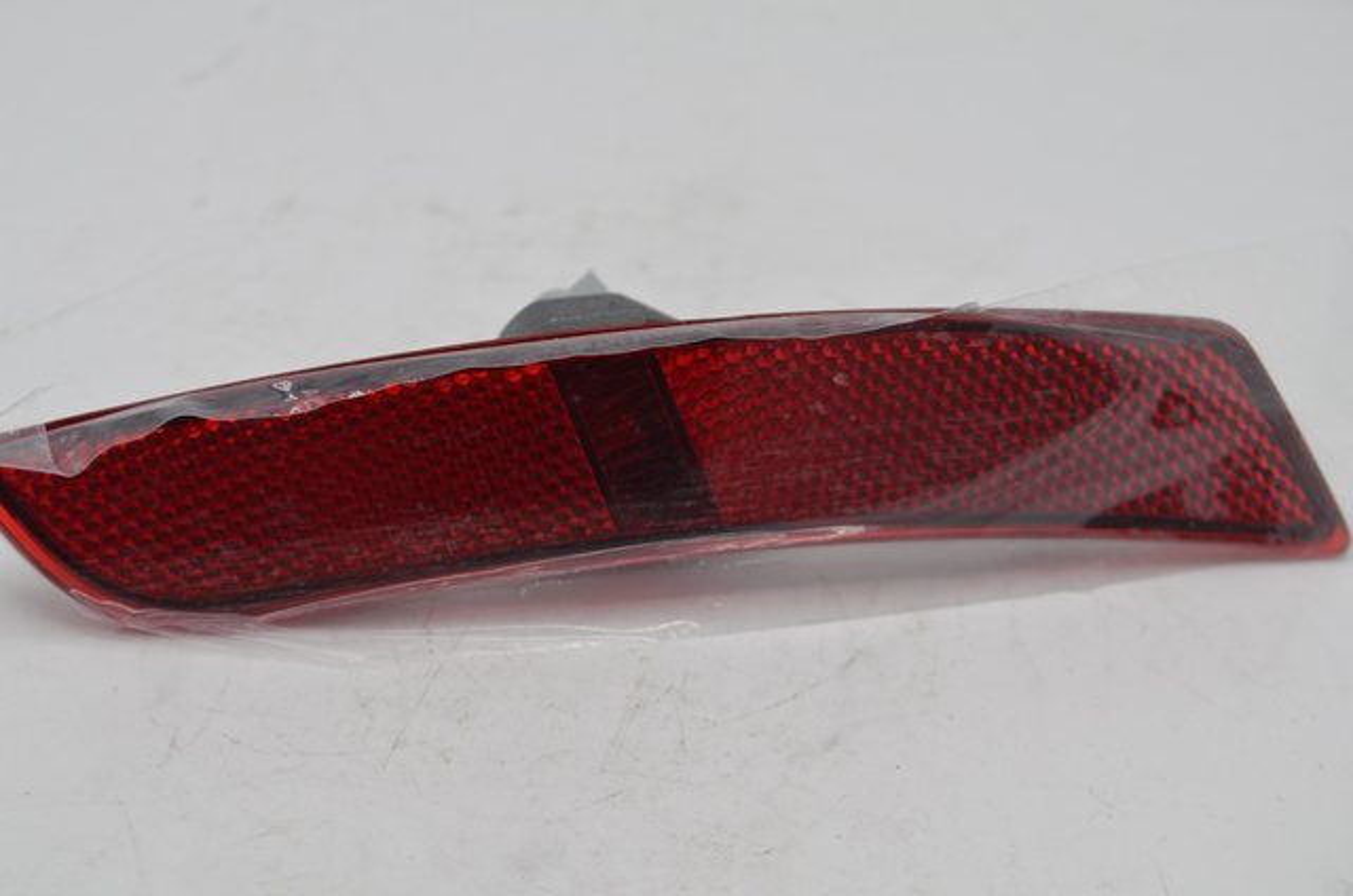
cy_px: 448
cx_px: 676
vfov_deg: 20.1
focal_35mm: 68
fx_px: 2532
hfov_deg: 29.9
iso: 100
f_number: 8
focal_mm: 45
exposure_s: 1/80
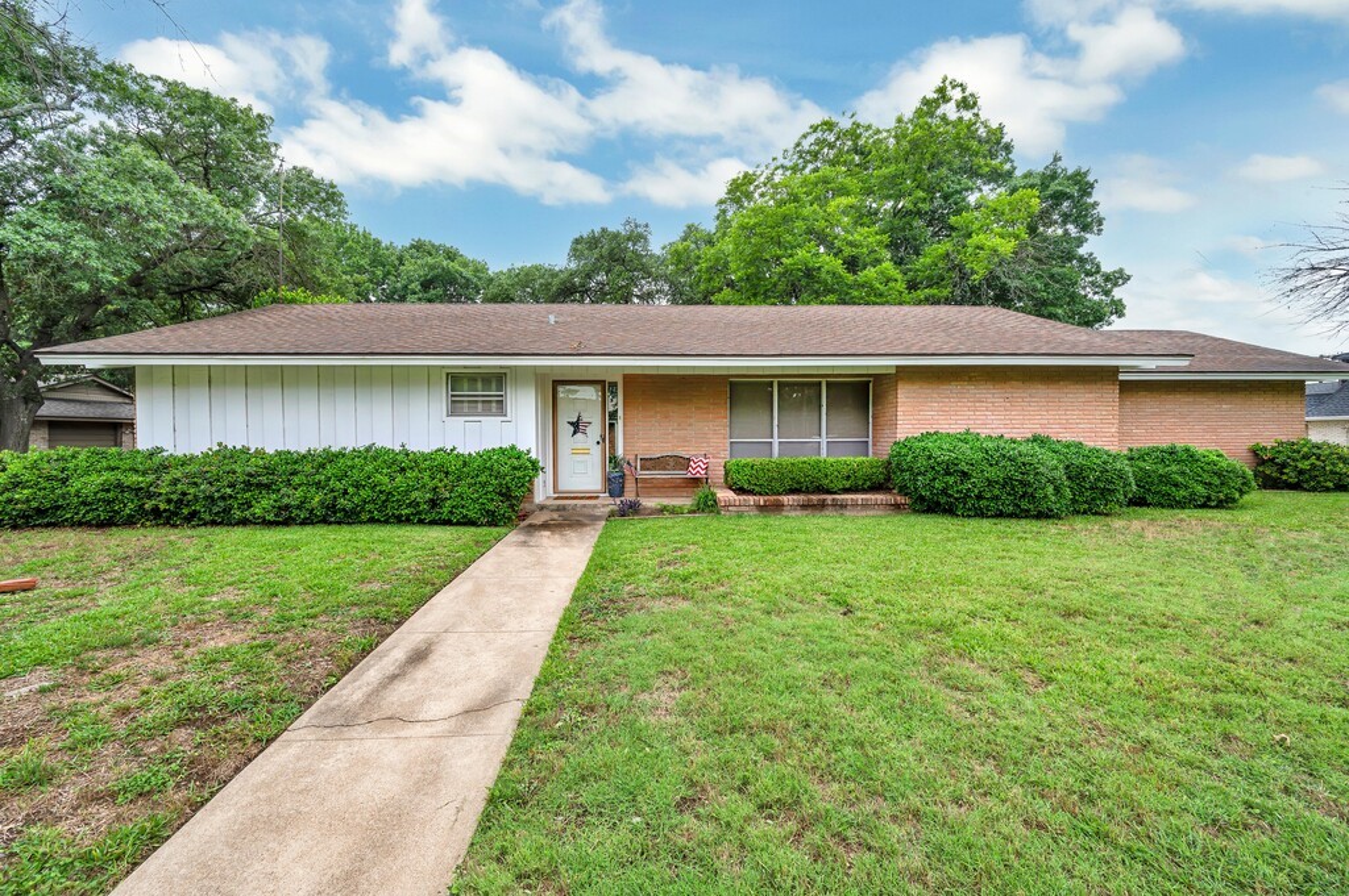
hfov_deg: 104.3
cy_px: 448
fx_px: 524
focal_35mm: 14
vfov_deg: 81.1
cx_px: 674
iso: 100
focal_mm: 14
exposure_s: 1/80
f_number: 8
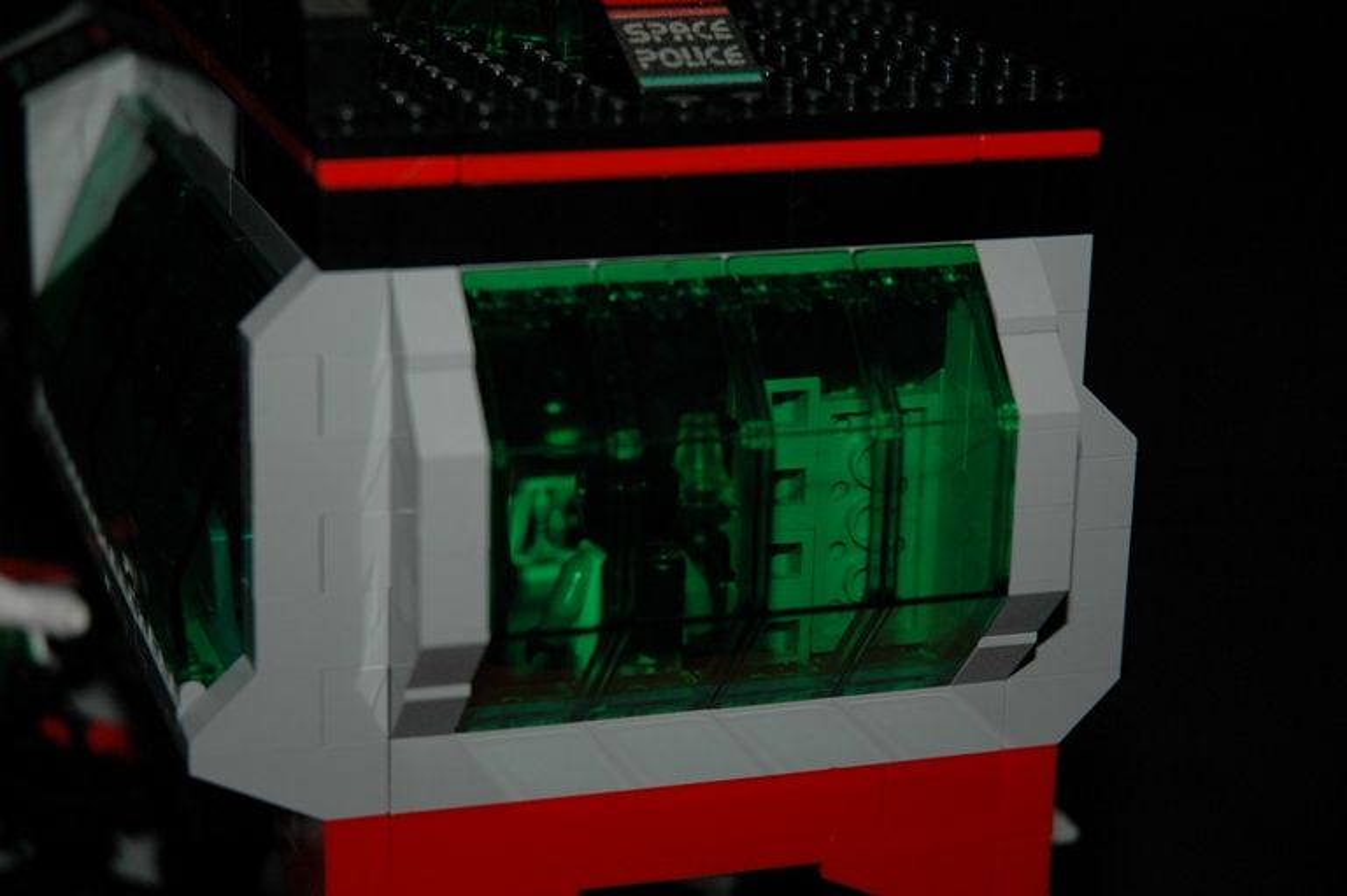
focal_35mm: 105
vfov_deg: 13.0
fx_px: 3926
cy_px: 448
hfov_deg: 19.5
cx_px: 674
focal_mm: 70
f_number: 4.5
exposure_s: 1/60
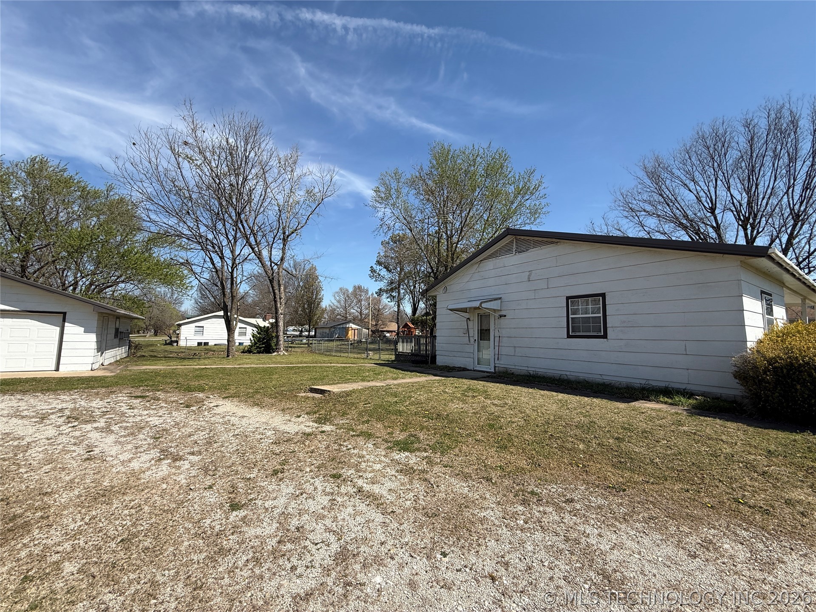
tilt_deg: +6.3
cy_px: 306
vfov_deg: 85.7
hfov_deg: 102.1
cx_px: 408
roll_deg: -0.8
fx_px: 330
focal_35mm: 14
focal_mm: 2.22
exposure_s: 1/1901
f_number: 2.2
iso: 50
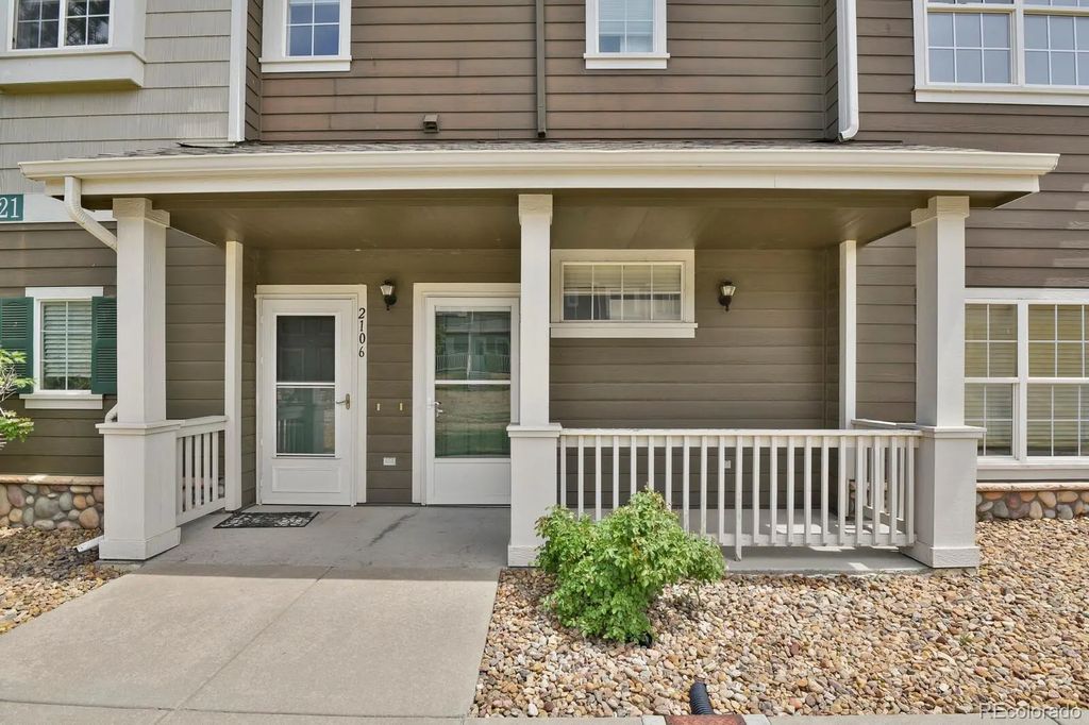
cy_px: 362
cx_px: 544
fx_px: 514
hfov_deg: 93.3
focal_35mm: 17
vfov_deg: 70.4
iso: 250
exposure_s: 1/80
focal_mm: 17
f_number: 8
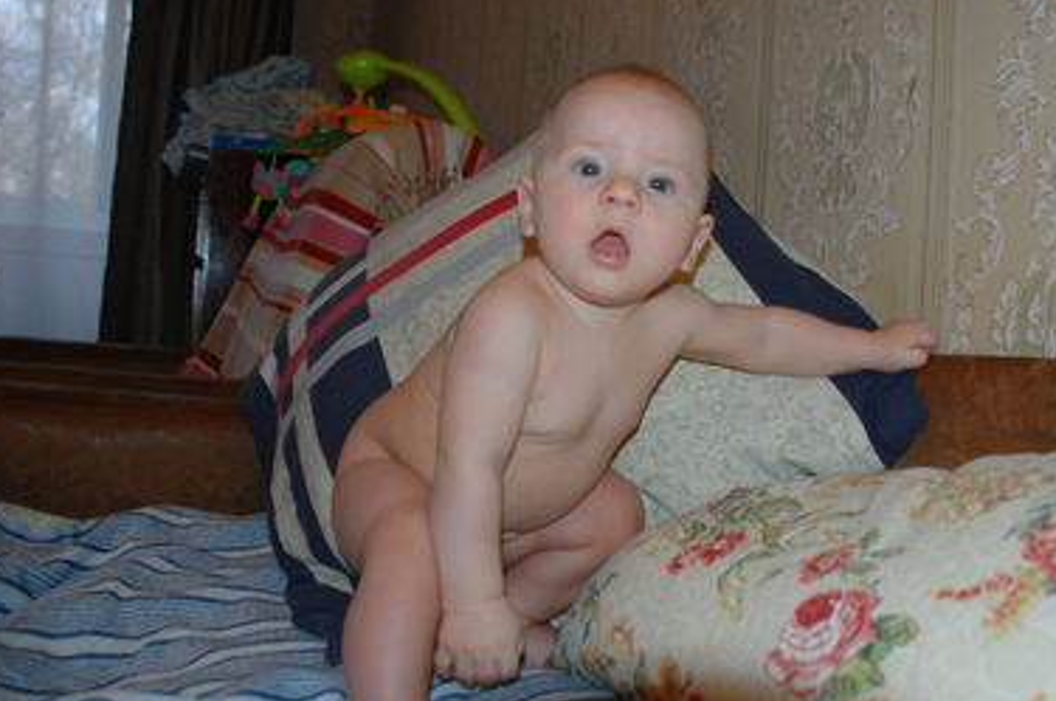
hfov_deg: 52.9
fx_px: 1055
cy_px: 300
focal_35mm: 36
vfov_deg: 36.7
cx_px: 617
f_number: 3.8
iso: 400
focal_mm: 20
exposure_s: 1/60
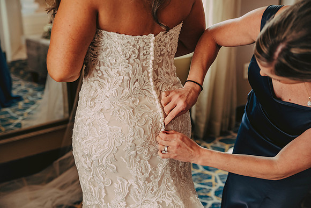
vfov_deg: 24.2
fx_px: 484
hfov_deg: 35.6
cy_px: 104
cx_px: 156
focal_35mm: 56
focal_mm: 56
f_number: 3.5
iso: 800
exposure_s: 1/100
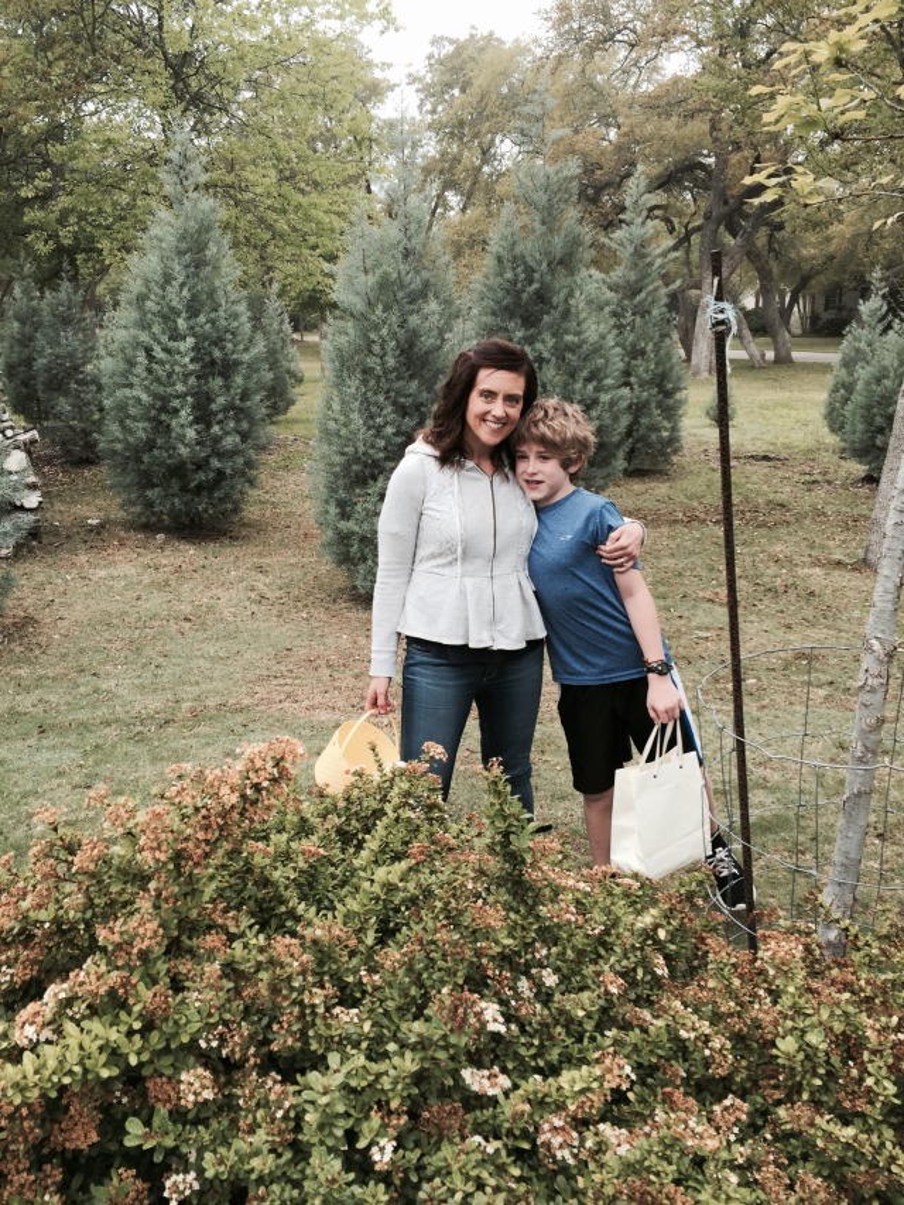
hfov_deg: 48.2
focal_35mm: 29
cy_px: 602
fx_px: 1010
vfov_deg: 61.7
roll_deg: +0.0
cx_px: 452
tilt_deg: -12.6
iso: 32
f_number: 2.2
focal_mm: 4.15
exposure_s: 1/264
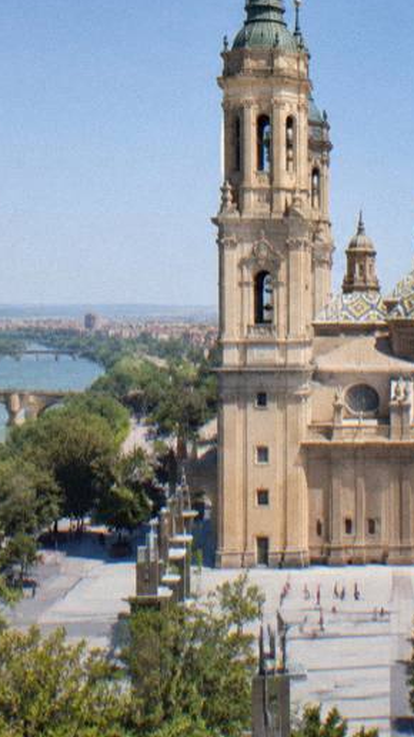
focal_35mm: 71
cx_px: 531
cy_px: 323
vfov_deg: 29.7
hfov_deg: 16.1
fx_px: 1387
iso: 320
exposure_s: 1/640
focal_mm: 35
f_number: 9
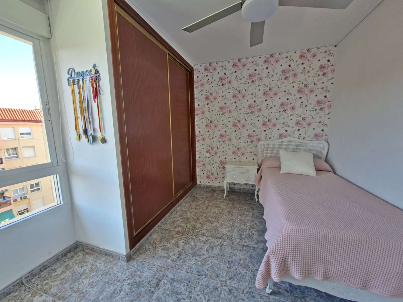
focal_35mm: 13
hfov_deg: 106.2
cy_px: 151
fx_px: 151
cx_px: 202
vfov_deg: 89.9
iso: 64
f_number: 2.2
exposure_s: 1/40
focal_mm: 1.74
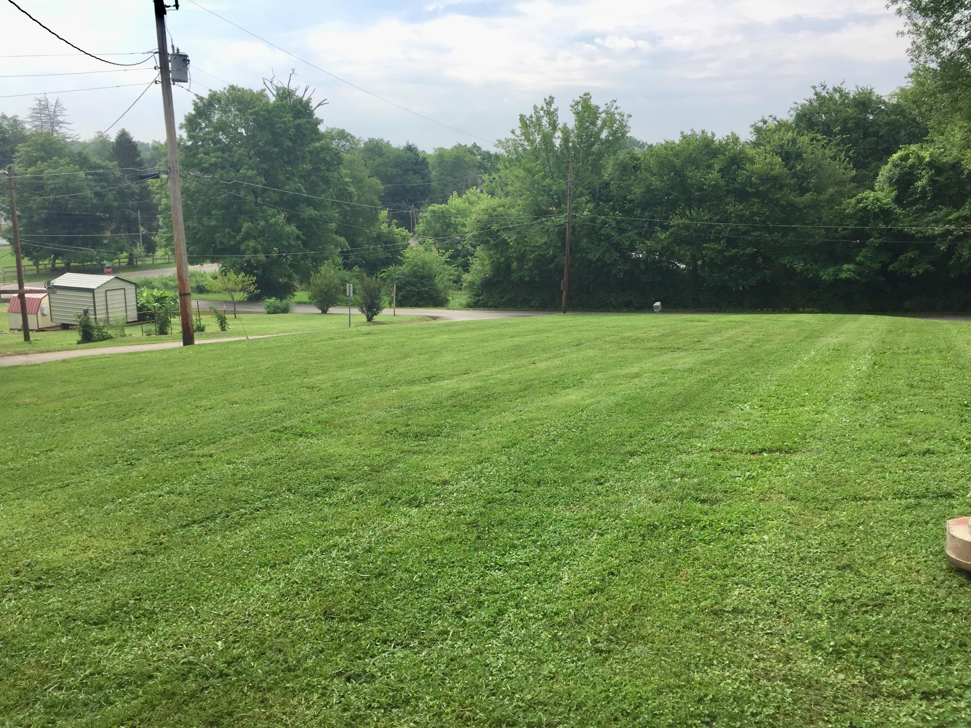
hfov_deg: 61.7
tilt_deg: -11.7
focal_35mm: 29
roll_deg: -0.5
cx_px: 486
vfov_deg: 48.2
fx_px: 813
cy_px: 364
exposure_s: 1/1199
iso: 32
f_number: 2.2
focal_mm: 4.15
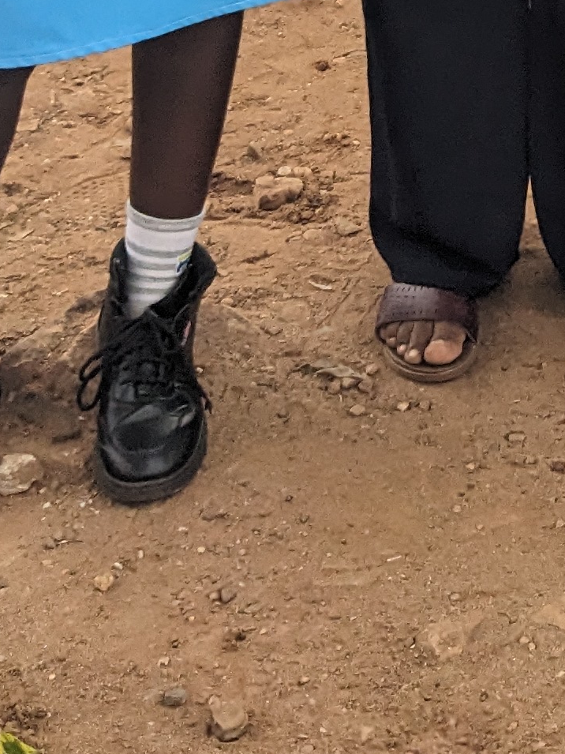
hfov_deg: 12.4
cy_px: -561
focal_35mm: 114
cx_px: 823
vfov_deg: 15.2
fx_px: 2481
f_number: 1.73
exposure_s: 1/903
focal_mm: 4.38
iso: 41
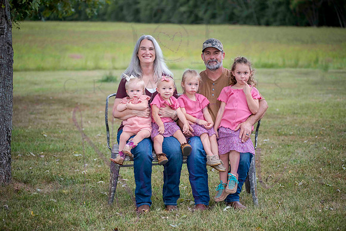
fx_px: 769
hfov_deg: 25.4
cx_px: 173
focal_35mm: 80
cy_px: 116
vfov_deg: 17.1
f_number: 3.2
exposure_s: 1/640
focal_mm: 80
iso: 400
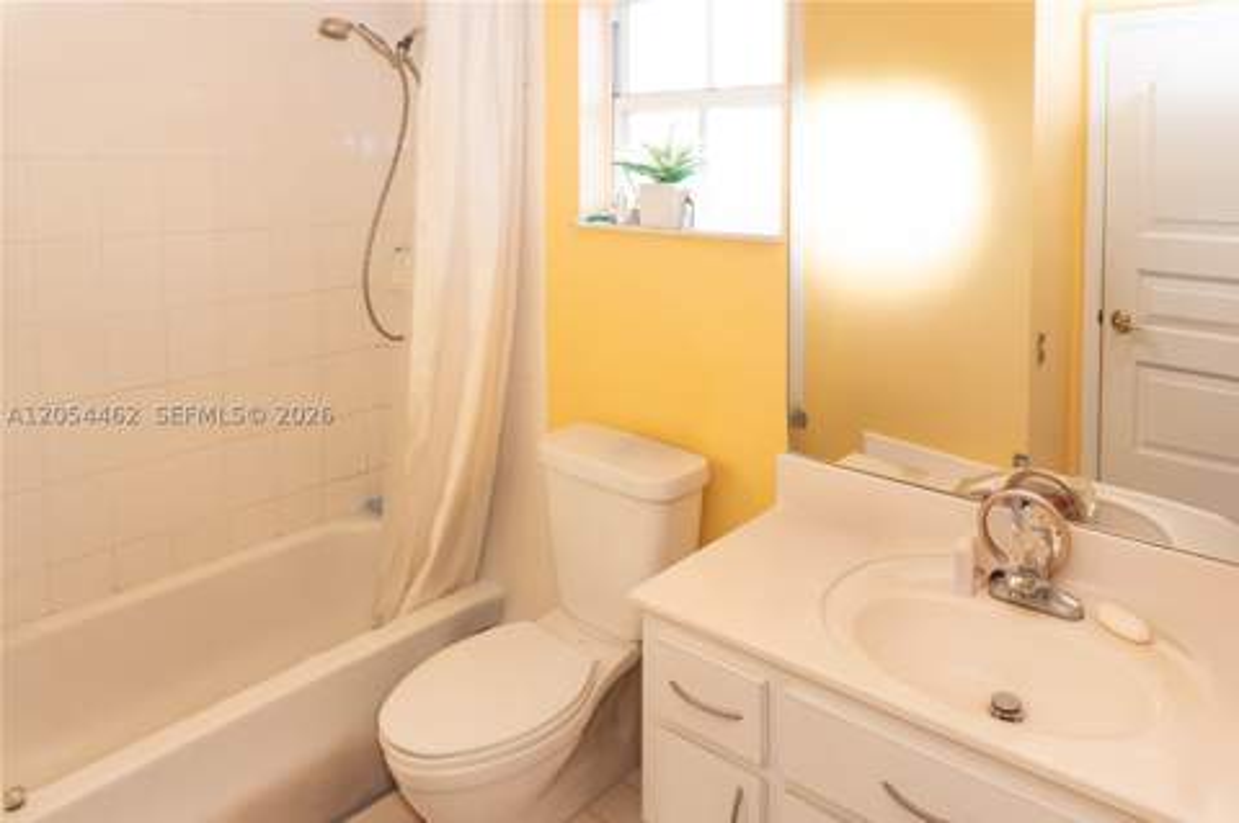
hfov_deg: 73.8
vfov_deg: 53.0
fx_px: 825
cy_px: 412
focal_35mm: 24
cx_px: 620
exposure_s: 1/80
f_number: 5
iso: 100
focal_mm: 16
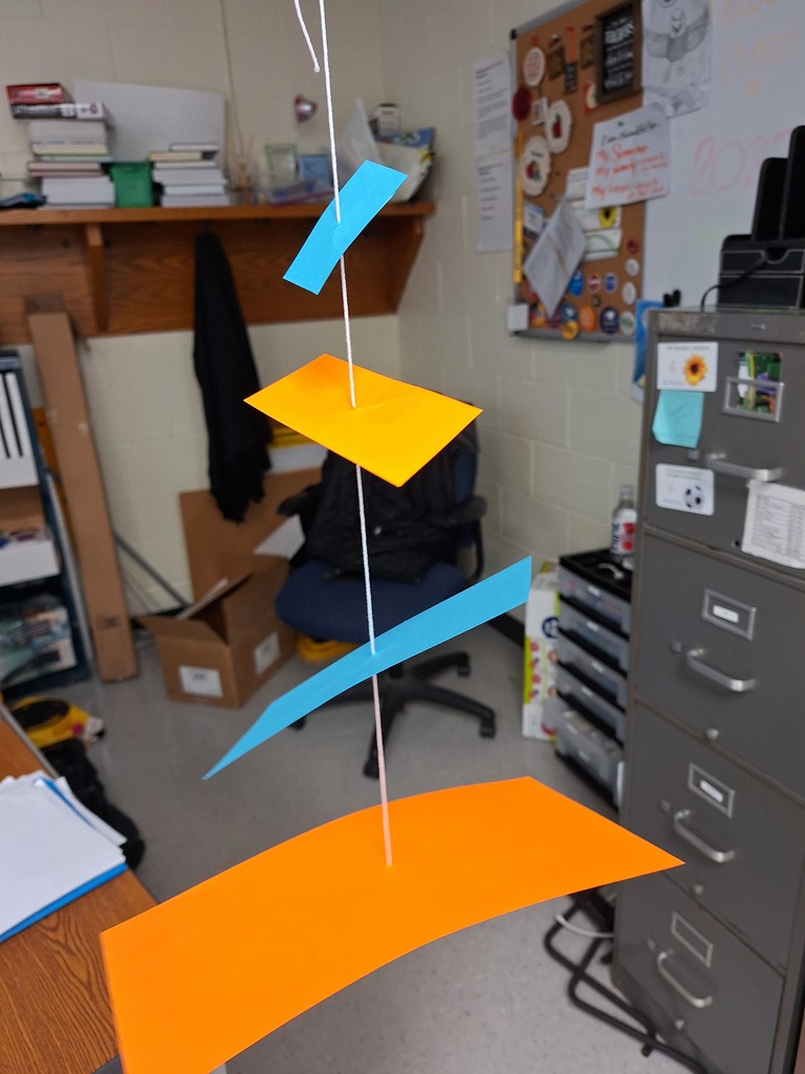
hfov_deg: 58.9
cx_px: 402
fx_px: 713
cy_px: 537
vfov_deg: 73.9
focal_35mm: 23
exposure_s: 1/40
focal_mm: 5.54
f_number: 1.8
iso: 64
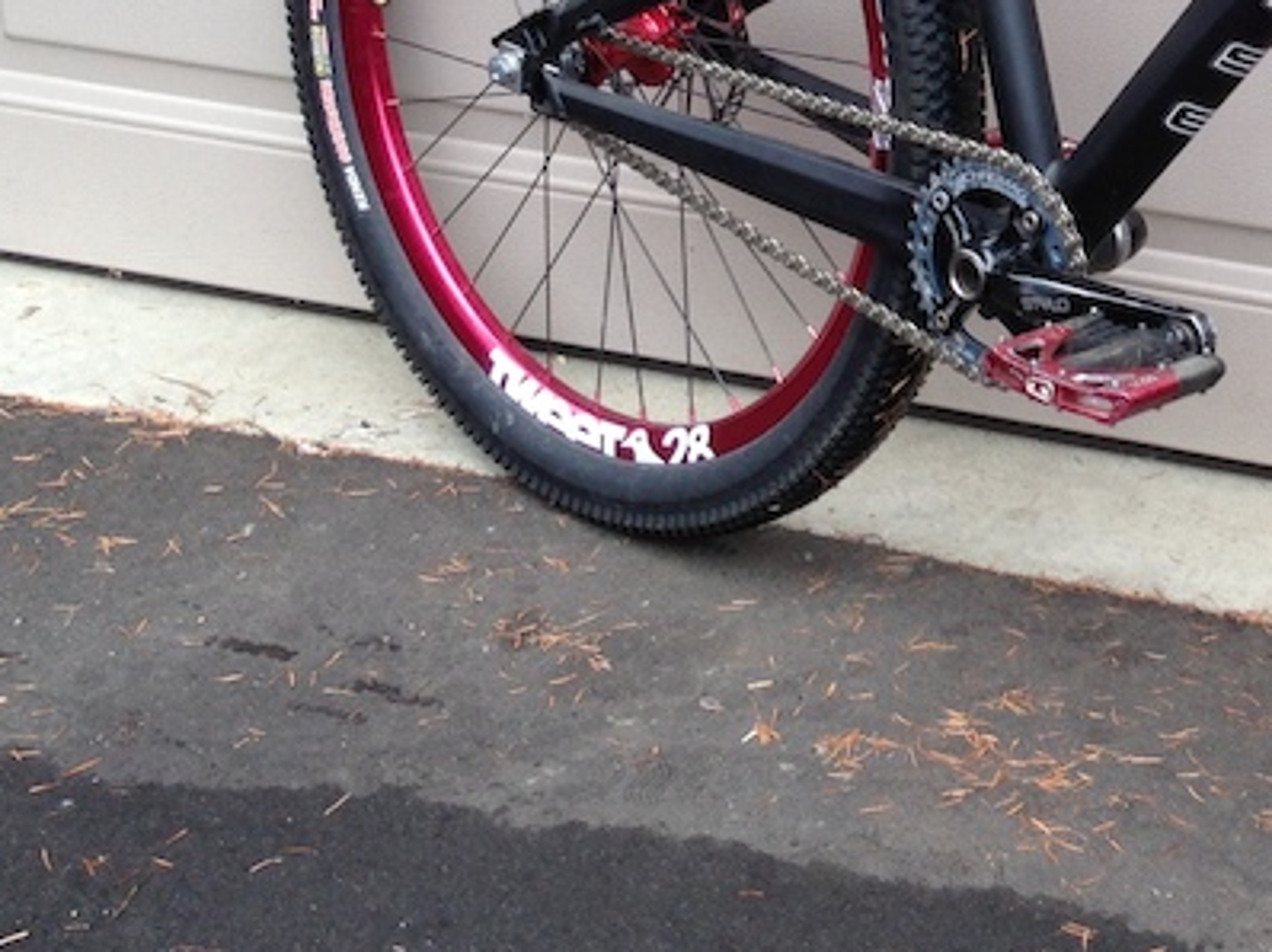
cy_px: 42
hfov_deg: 21.8
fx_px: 3122
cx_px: 1387
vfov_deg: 17.0
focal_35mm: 85
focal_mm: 4.13
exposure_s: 1/120
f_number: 2.4
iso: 50
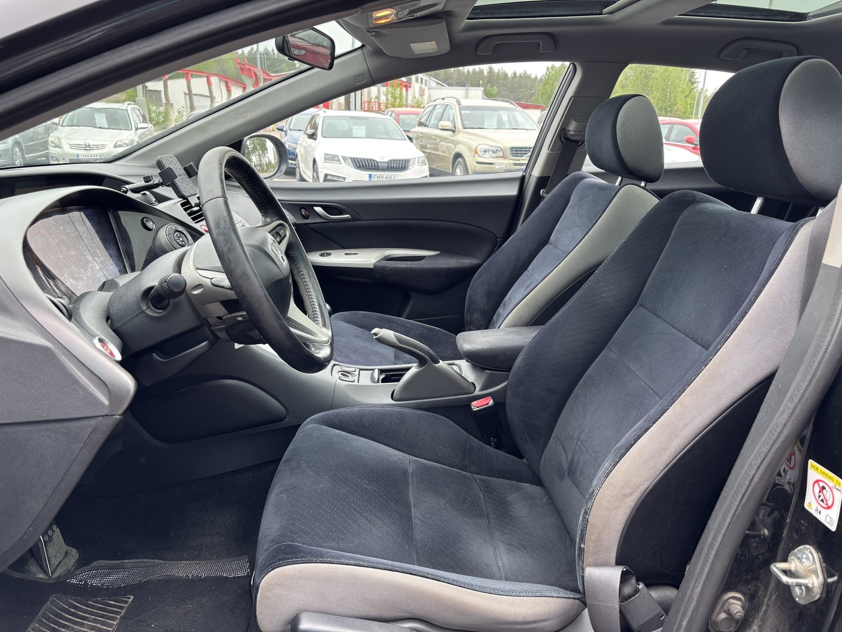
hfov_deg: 67.3
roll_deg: -1.4
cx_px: 421
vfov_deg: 53.1
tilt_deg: -17.2
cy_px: 316
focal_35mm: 26
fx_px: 632
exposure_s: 1/121
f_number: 1.6
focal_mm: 5.96
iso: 64
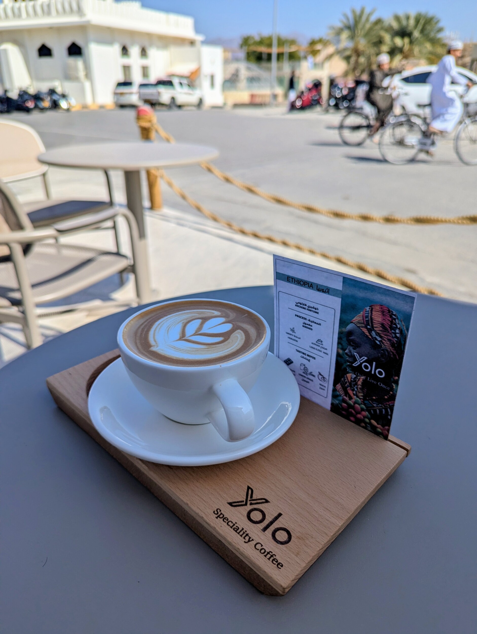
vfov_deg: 71.5
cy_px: 317
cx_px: 238
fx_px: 440
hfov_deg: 56.9
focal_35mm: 24
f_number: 1.85
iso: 46
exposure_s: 1/4049
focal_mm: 6.81
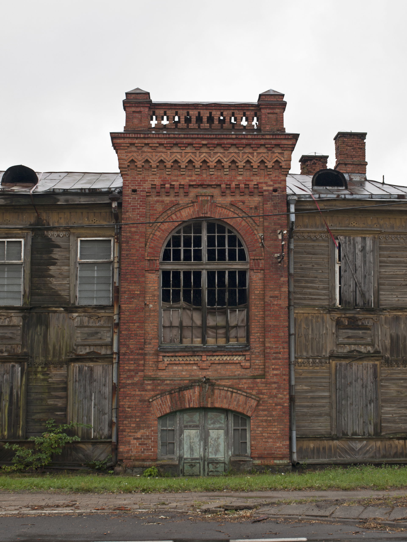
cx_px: 204
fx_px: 941
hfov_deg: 24.4
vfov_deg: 32.2
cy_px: 271
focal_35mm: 60
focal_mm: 30
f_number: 6.3
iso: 100
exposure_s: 1/100
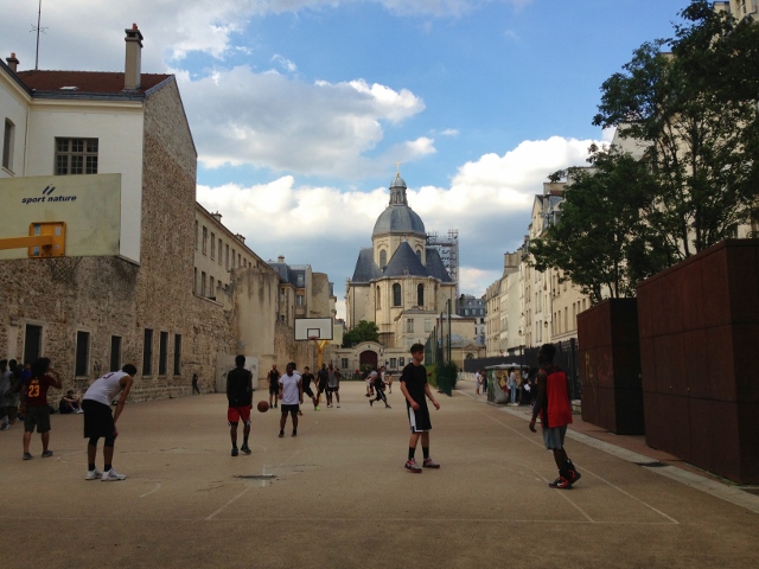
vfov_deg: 42.9
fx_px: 724
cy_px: 284
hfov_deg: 55.4
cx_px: 380
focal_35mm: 33
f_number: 2.4
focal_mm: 4.13
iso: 50
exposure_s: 1/786
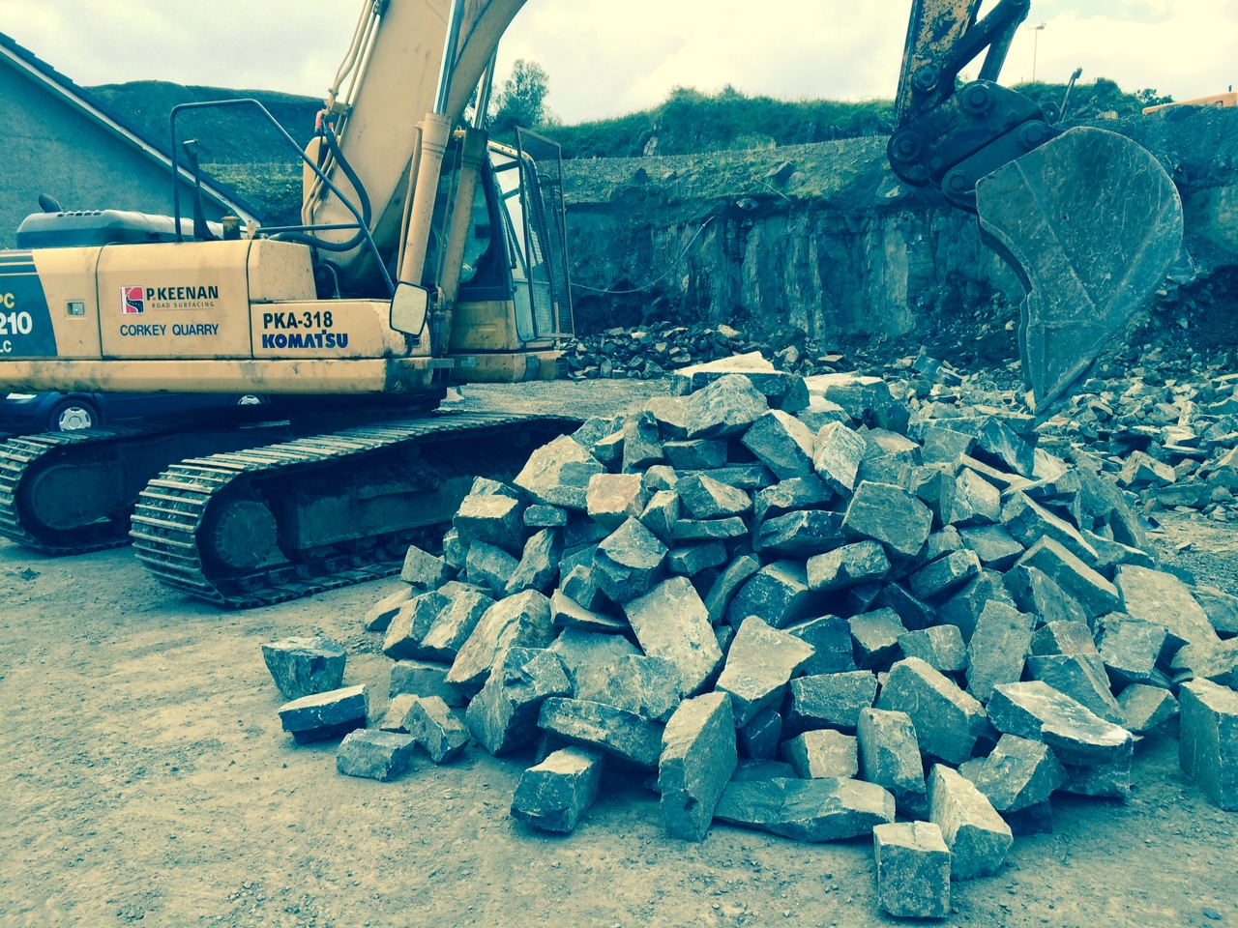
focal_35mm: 30
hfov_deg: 60.0
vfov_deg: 46.8
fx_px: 1073
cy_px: 464
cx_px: 619
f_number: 2.2
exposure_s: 1/612
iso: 32
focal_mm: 4.12
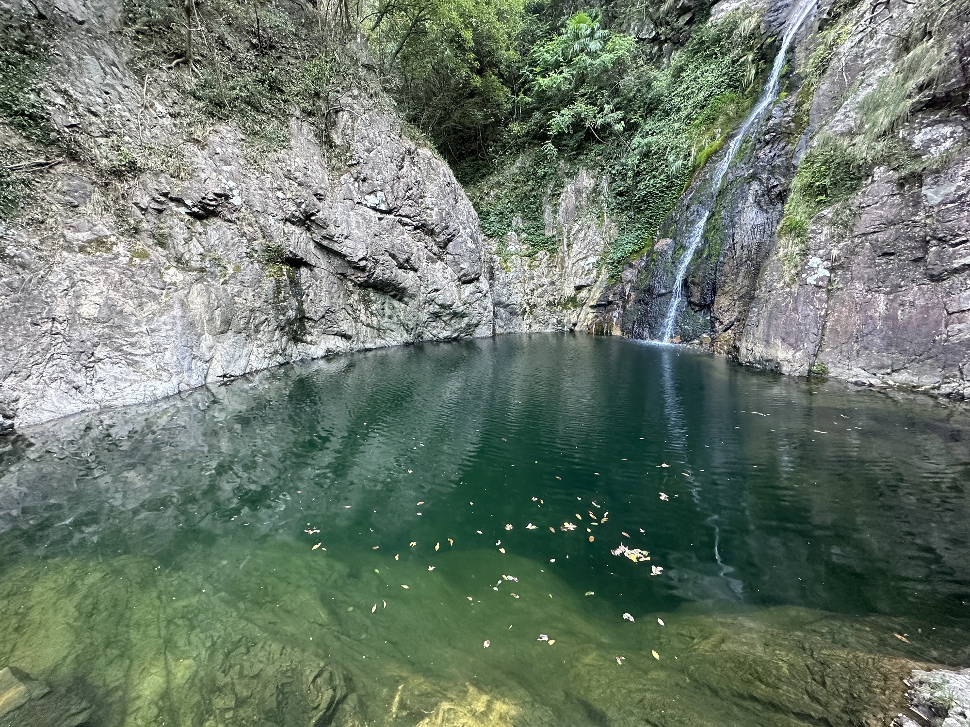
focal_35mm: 14
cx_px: 485
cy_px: 364
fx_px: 392
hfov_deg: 102.1
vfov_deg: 85.7
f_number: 2.2
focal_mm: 2.22
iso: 400
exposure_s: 1/60
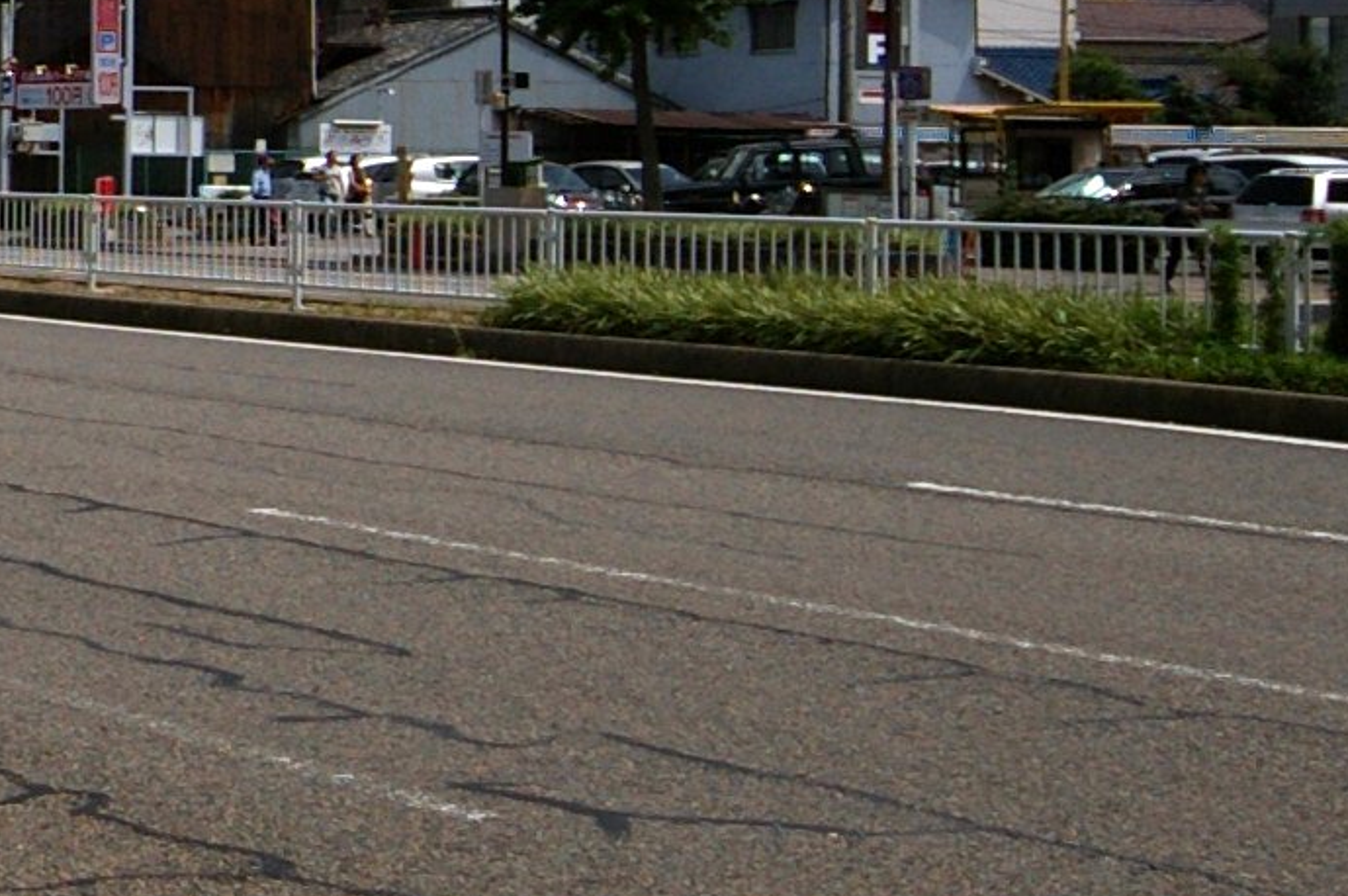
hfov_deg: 17.8
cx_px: -863
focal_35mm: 98
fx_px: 3673
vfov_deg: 13.7
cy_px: 33
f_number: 11
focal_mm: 15
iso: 200
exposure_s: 1/750
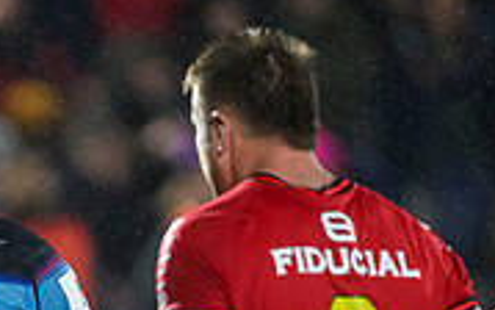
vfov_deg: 0.8
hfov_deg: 1.3
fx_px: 21699
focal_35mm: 1608
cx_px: -170
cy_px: 607
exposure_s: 1/1600
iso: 4000
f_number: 3.2
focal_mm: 400
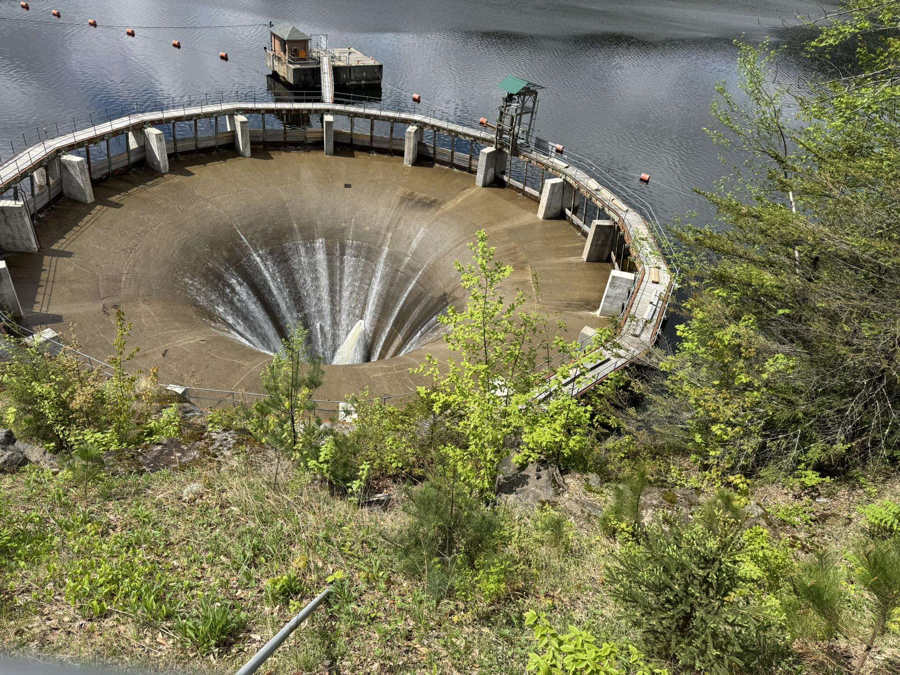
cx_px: 450
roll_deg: -8.6
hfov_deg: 71.6
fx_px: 624
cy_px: 338
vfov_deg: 56.8
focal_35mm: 24
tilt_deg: -36.6
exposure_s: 1/3802
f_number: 1.78
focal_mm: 6.76
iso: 80
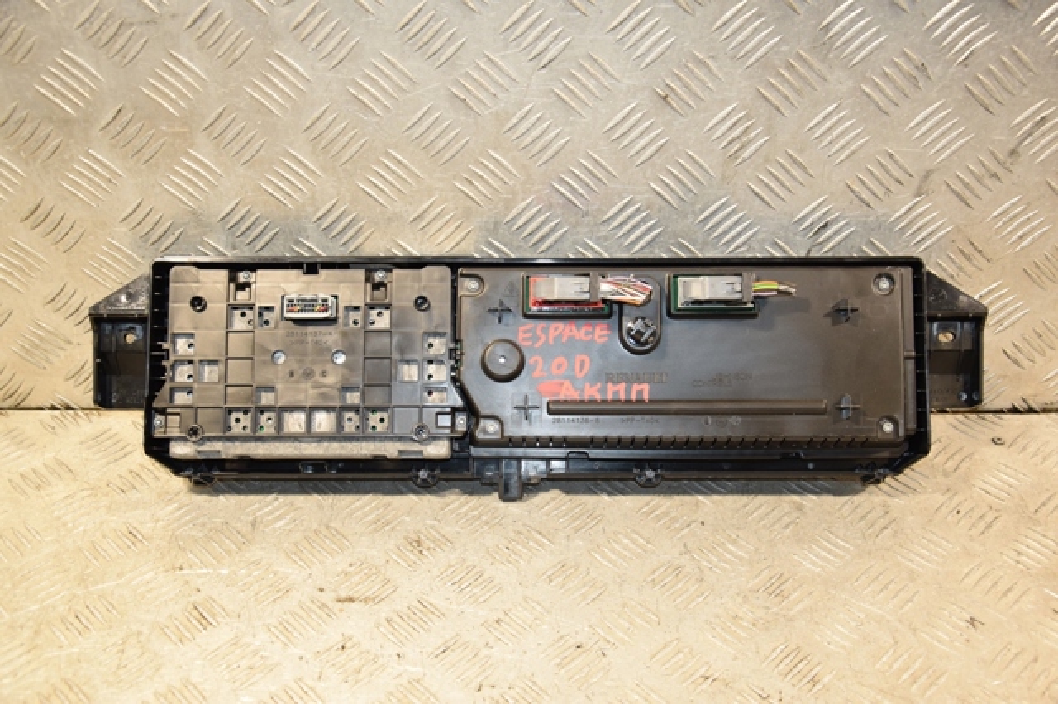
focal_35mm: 45
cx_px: 529
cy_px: 352
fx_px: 1322
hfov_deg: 43.6
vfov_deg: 29.8
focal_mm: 30
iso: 800
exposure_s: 1/160
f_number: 5
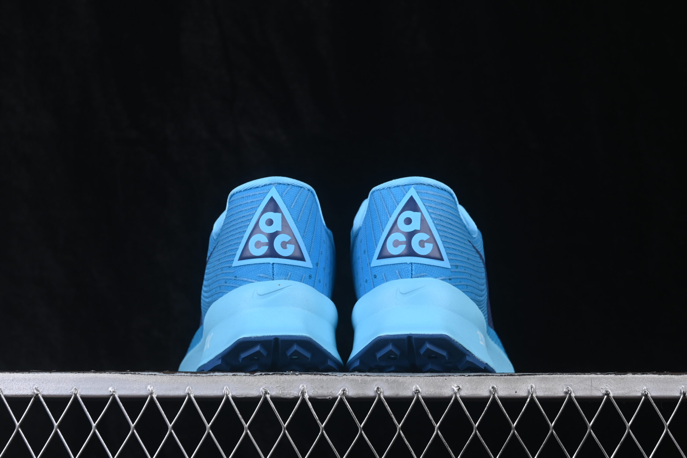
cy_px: 229
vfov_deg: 18.2
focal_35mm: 75
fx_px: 1431
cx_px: 344
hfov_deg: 27.0
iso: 160
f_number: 8
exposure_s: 1/80
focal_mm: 50
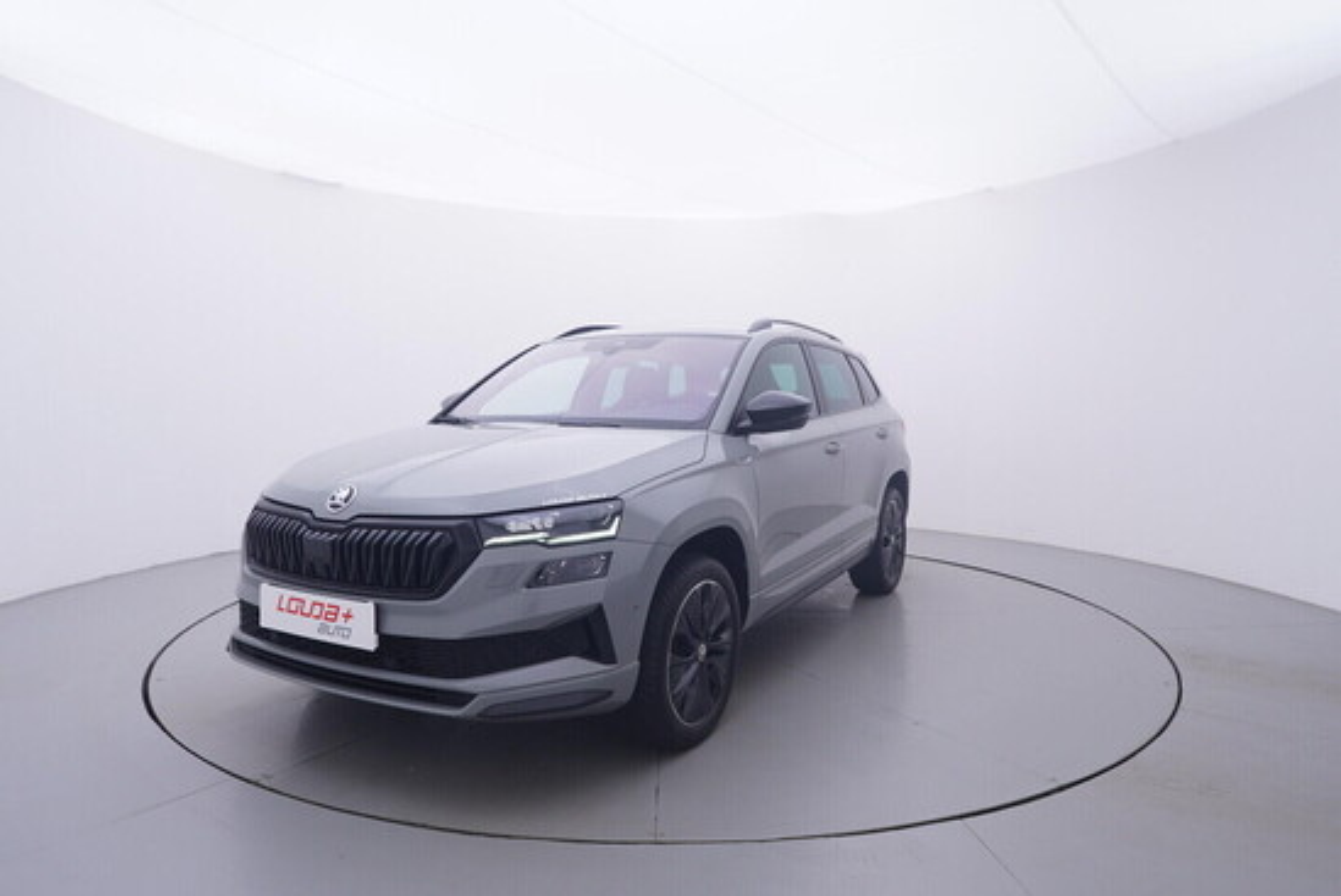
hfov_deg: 77.3
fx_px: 839
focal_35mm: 22
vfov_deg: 56.2
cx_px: 670
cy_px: 448
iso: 200
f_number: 5
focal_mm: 15
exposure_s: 1/80
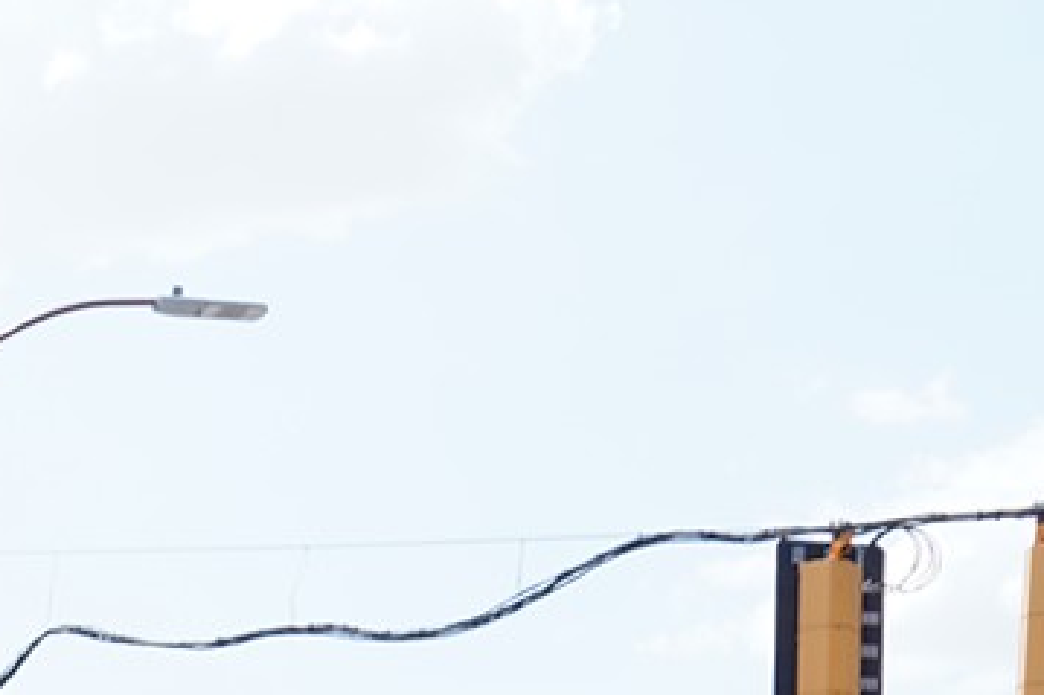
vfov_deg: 8.3
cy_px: 1442
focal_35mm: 156
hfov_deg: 12.4
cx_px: -602
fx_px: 4522
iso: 160
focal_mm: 28
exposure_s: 1/100
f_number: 13
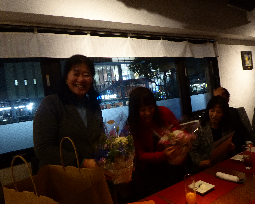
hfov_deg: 63.9
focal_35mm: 27
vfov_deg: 53.2
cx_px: 141
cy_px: 100
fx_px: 204
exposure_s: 1/10
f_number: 3.3
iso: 400
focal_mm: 4.3
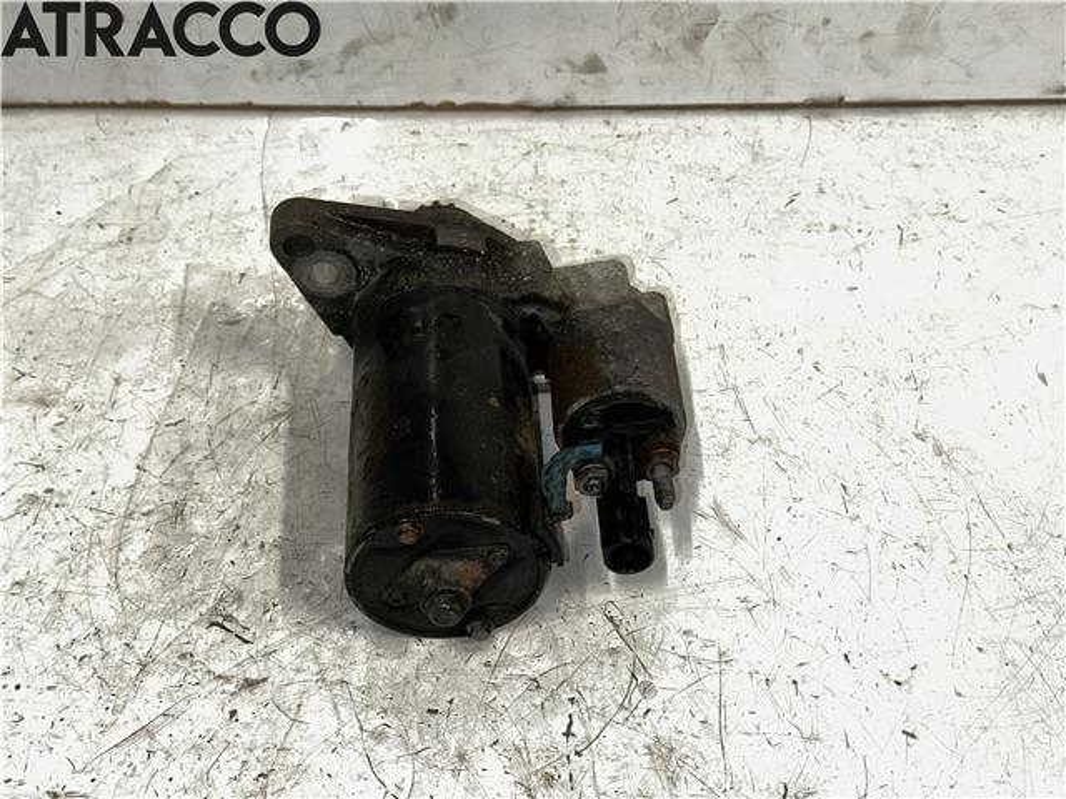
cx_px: 533
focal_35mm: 48
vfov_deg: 30.3
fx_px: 1478
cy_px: 400
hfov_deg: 39.7
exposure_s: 1/22
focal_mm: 6.86
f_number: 1.78
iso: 50
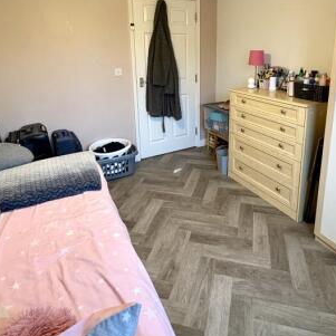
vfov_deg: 62.9
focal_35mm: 24
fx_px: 264
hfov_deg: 64.6
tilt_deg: -11.6
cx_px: 195
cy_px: 104
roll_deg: +1.1
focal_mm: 2.22
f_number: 2.2
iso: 400
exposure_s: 1/50
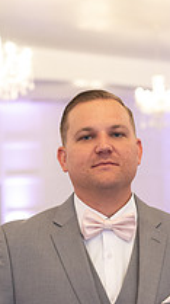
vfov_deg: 18.8
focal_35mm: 113
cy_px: 236
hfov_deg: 10.7
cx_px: 124
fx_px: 909
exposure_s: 1/250
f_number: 2.8
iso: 1600
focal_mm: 50
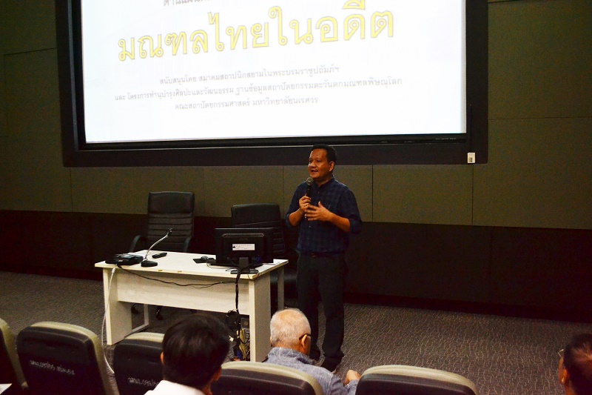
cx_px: 296
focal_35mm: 33
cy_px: 198
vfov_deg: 40.0
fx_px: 543
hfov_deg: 57.2
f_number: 4
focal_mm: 22
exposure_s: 1/50
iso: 1600
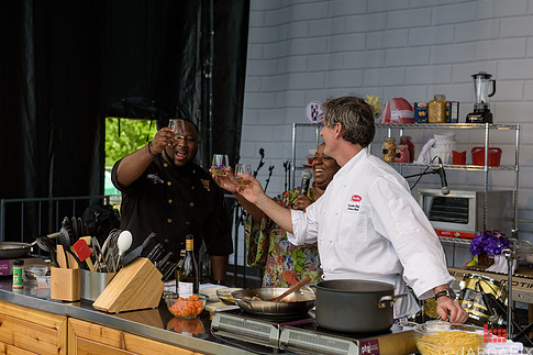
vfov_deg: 20.3
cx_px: 243
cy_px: 169
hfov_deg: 30.1
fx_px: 992
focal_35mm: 67
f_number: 3.2
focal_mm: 56
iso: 200
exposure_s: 1/1250
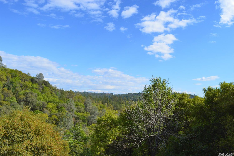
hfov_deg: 67.4
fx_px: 175
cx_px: 117
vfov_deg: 47.8
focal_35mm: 27
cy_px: 78
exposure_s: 1/500
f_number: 11
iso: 400
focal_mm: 18
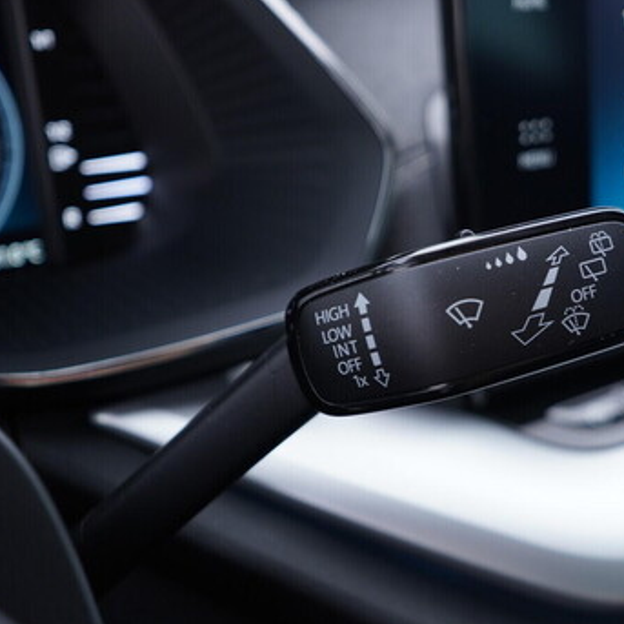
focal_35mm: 49
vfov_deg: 34.7
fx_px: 999
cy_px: 310
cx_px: 451
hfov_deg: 34.1
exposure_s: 1/40
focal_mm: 24
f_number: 2.8
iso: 200
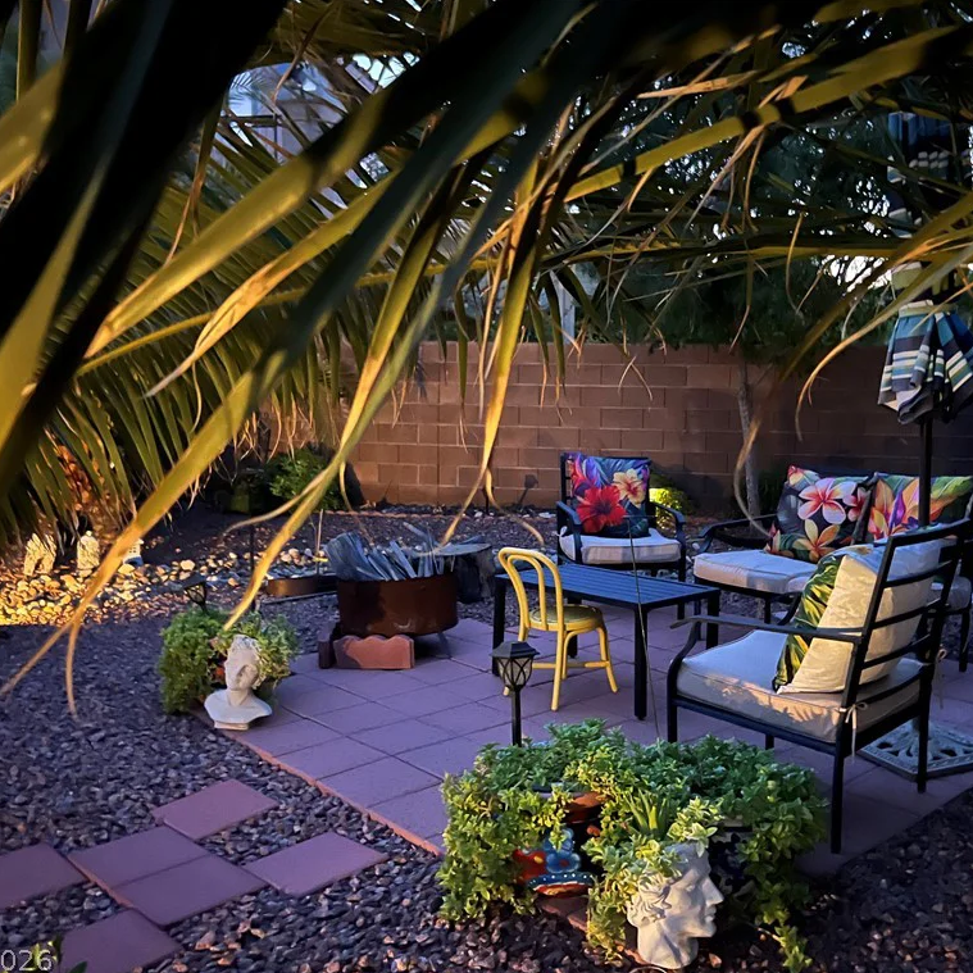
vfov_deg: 52.5
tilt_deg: -5.2
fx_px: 986
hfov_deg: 52.3
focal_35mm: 31
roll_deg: -1.6
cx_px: 569
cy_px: 490
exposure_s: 1/9
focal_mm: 5.7
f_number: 1.5
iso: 1600
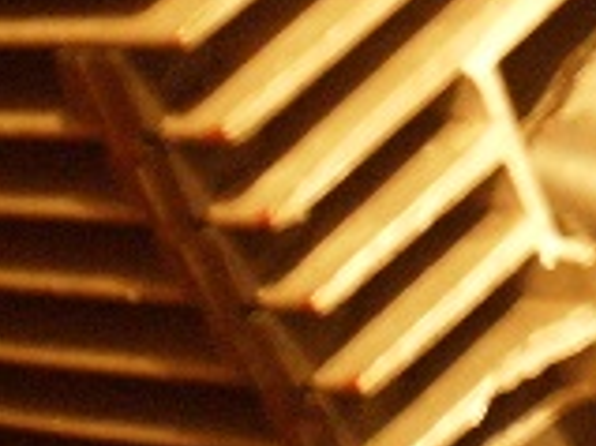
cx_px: 652
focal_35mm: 169
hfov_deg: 11.5
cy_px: -176
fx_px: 2908
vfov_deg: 8.6
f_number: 3.5
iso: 320
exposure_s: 1/2
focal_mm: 7.4
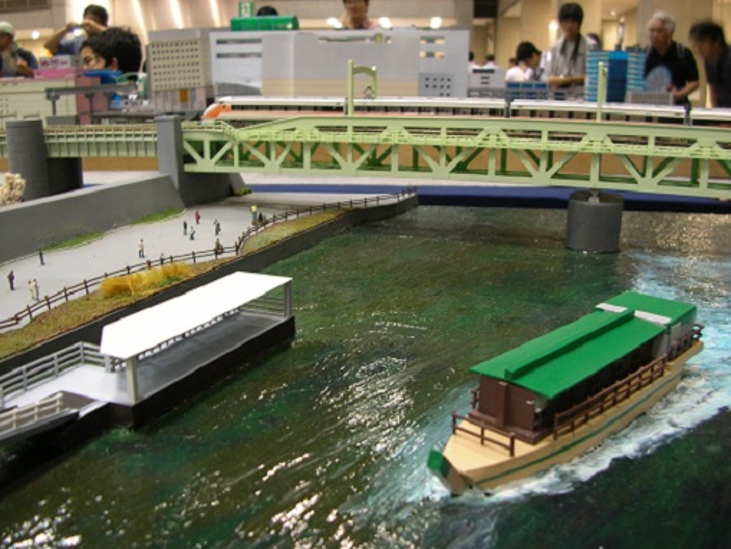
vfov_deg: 39.7
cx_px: 358
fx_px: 760
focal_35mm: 36
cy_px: 281
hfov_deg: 51.3
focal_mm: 5.8
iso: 50
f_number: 2.8
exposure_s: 1/7
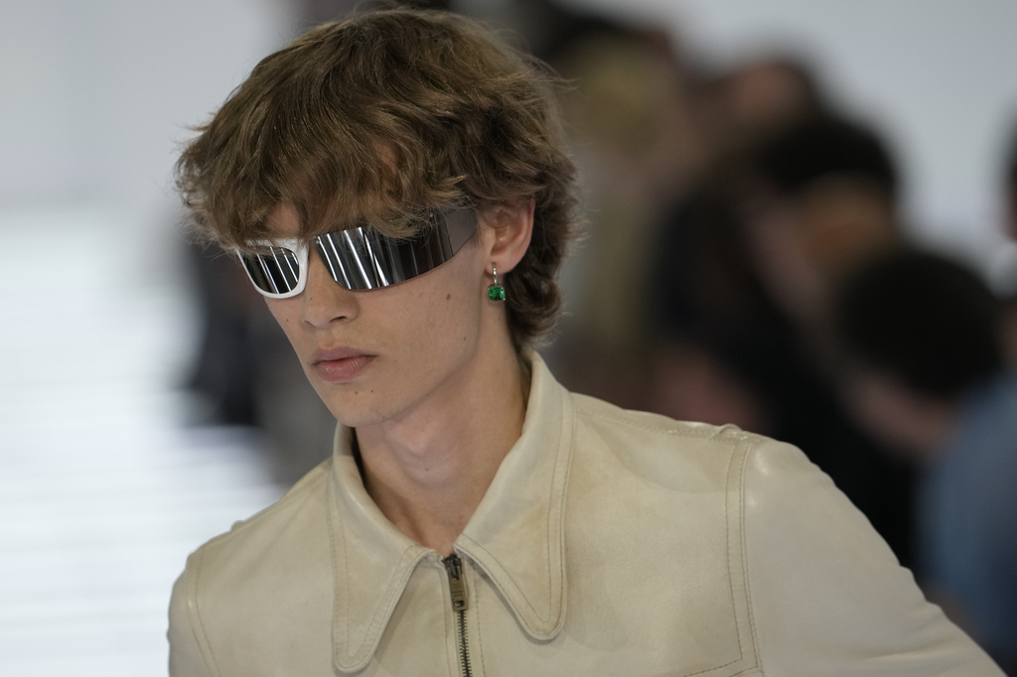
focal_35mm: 300
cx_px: 508
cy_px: 338
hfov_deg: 6.9
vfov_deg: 4.6
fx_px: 8472
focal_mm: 200
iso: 1000
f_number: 3.2
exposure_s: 1/800
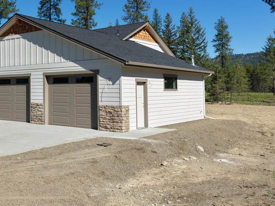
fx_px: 357
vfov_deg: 32.0
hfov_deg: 39.5
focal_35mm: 45
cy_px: 76
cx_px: 35
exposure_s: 1/4000
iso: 130
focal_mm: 8.67
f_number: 1.8
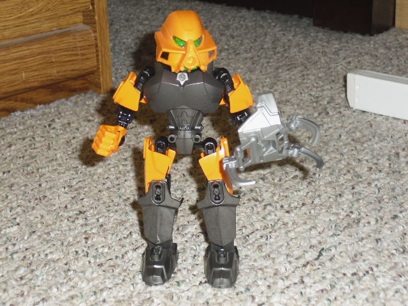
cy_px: 153
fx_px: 860
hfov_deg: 26.7
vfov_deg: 20.2
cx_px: 204
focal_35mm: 73
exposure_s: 1/60
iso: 200
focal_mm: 13.1
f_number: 4.6
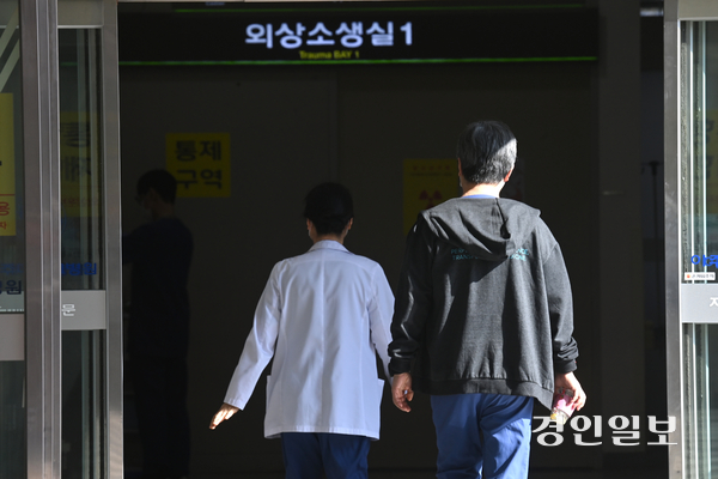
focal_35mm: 310
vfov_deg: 4.4
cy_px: 240
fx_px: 6182
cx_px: 359
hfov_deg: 6.6
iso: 640
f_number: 10
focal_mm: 310
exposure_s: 1/320
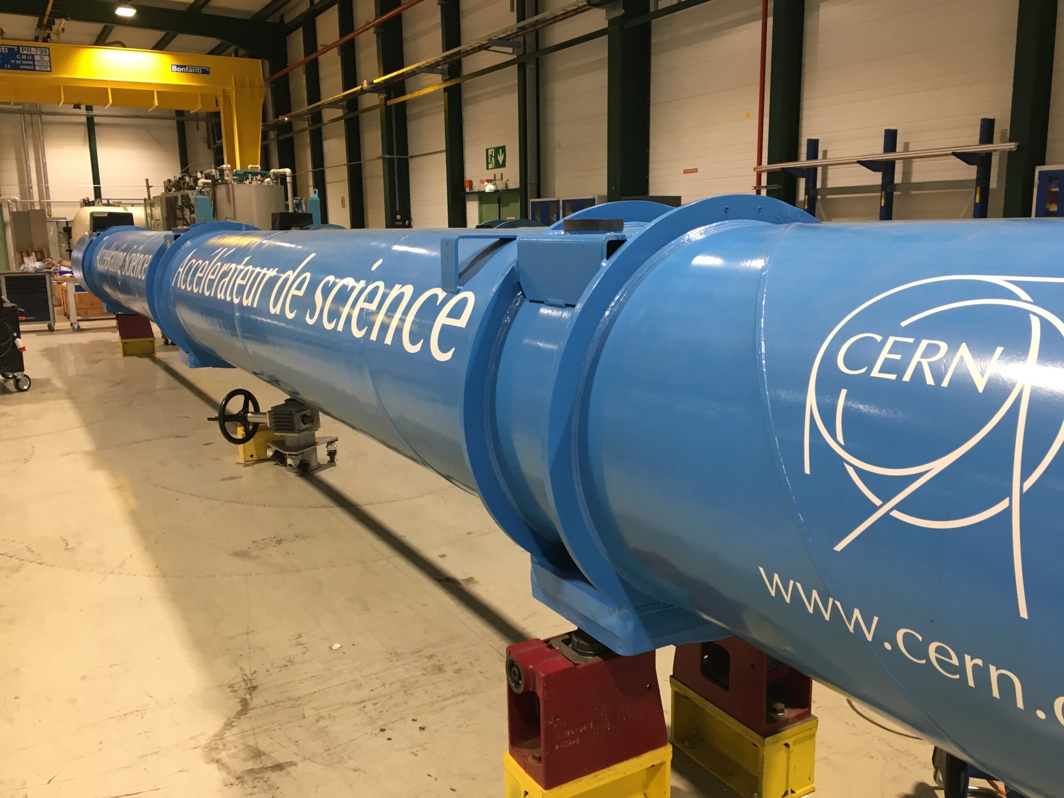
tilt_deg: -10.3
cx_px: 532
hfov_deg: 61.7
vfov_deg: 48.2
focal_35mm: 29
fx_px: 891
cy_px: 399
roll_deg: +1.0
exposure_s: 1/33
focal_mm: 4.15
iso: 100
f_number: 2.2
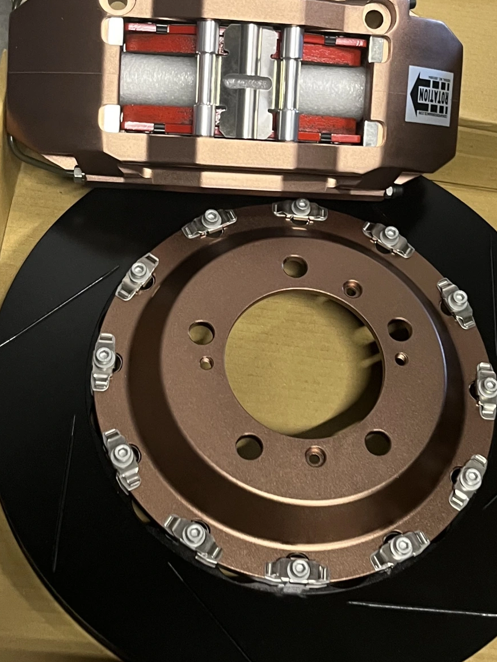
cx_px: 279
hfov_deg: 25.6
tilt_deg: -63.5
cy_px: 275
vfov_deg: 33.7
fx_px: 1091
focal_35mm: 57
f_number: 1.6
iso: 320
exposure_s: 1/50
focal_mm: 5.1
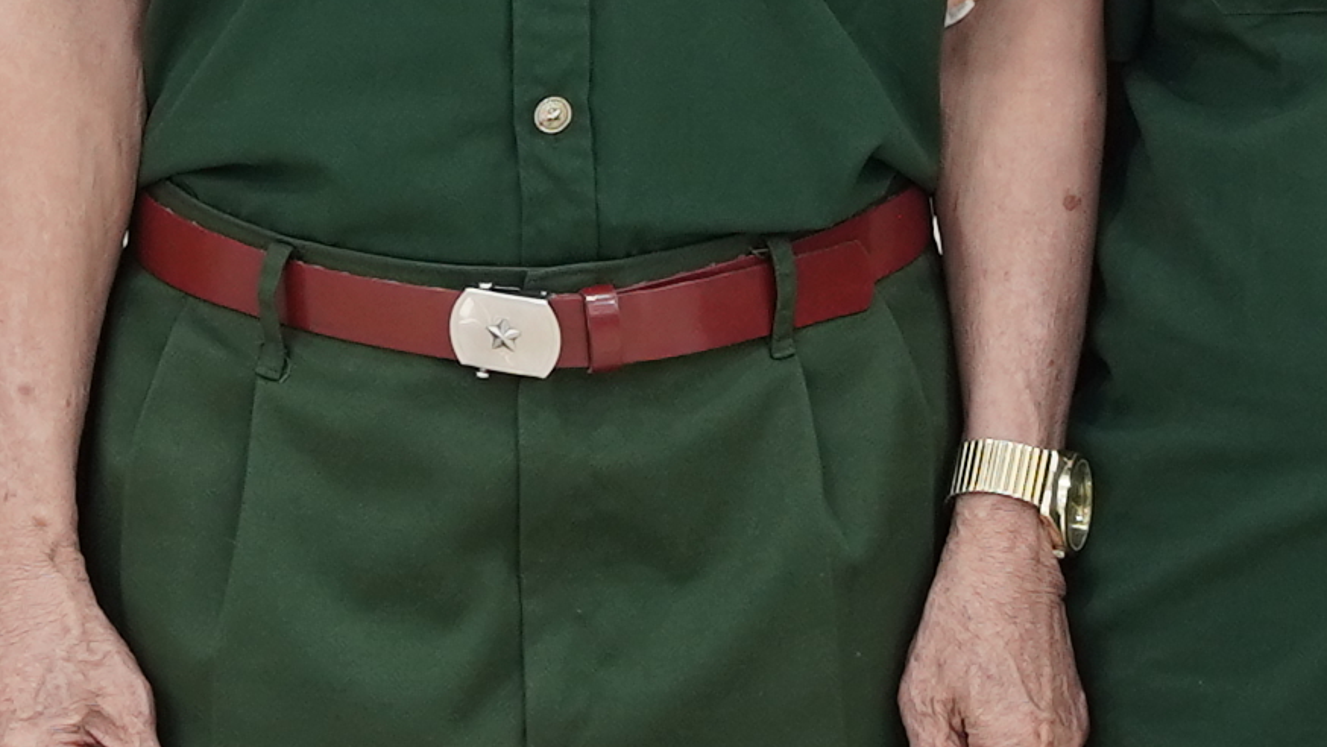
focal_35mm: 339
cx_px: -79
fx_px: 11946
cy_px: -404
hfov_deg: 6.3
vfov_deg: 3.6
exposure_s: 1/100
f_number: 4
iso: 640
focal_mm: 47.2
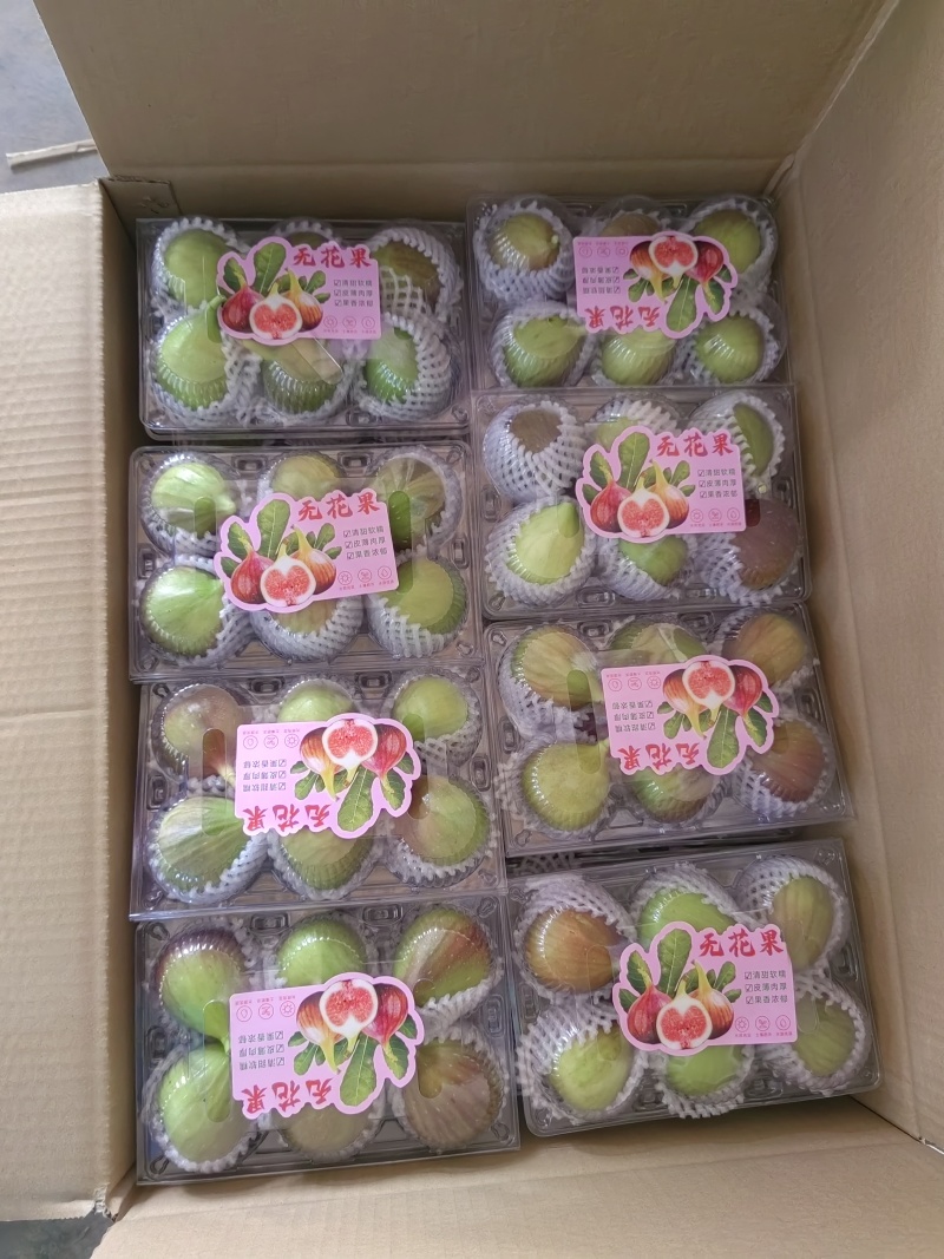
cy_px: 630
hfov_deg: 51.3
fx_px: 982
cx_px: 472
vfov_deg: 65.3
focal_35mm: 27
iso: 1000
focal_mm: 5.52
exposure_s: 1/100
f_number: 1.9
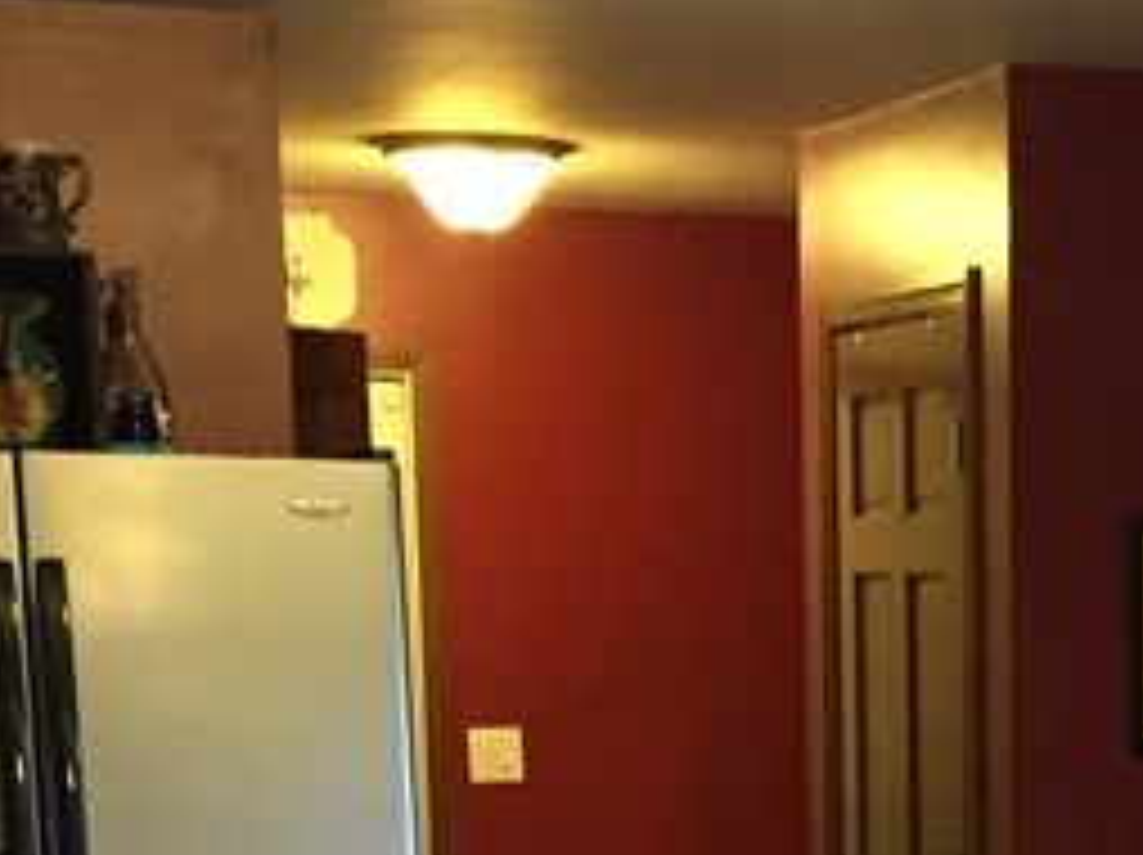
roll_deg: -1.3
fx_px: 3860
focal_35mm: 117
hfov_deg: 16.3
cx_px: 1287
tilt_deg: -13.7
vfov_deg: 11.6
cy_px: 1575
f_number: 2.2
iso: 250
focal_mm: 4.15
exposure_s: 1/15
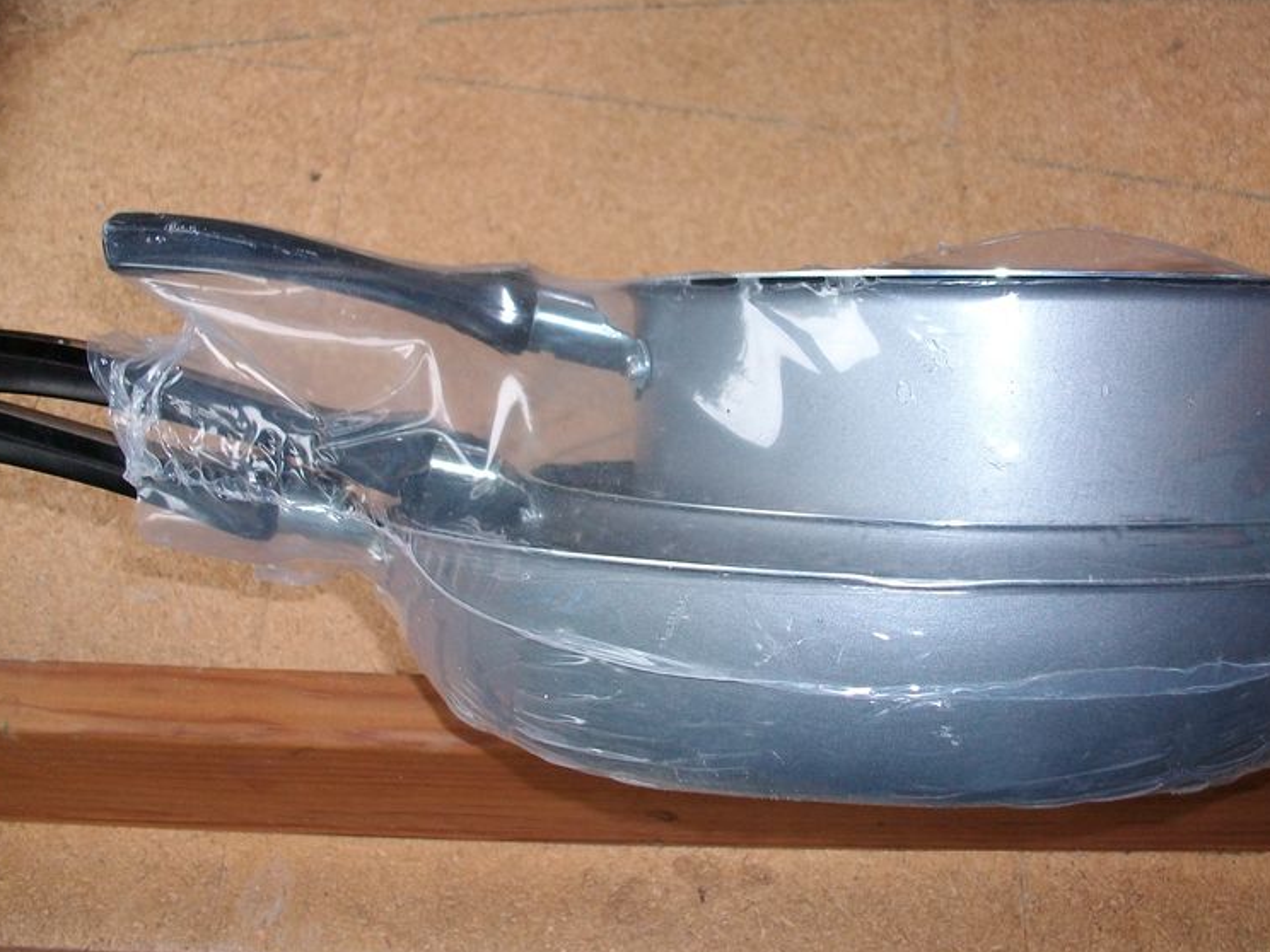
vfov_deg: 33.6
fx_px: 1578
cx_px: 698
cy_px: 433
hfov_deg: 43.8
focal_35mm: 43
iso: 125
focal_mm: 5.7
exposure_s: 1/40
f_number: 2.9
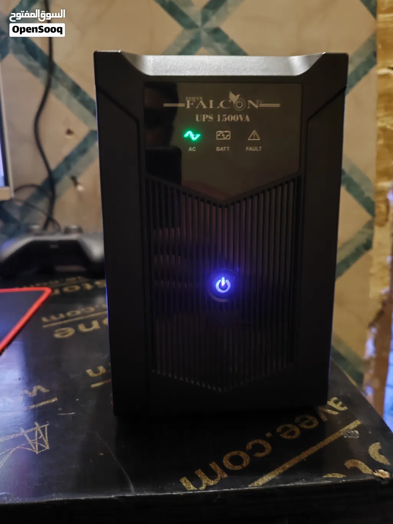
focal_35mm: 24
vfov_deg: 71.6
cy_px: 262
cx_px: 196
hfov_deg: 56.8
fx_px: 363
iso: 2009
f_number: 1.89
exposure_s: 1/9
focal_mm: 5.89
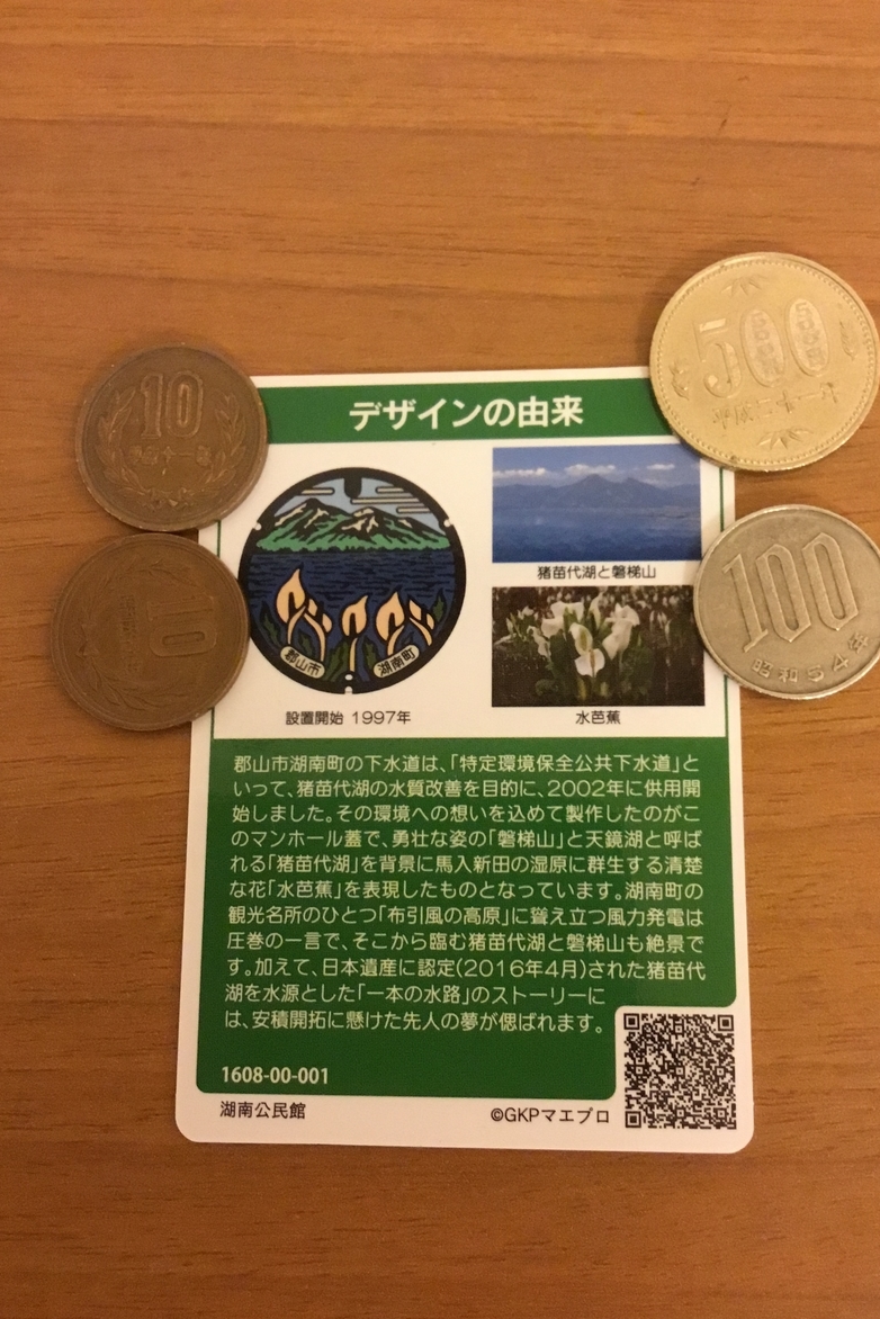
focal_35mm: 33
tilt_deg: -80.2
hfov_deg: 40.0
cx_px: 482
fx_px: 1209
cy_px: 671
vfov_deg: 57.2
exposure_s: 1/25
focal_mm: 3.3
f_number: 2.4
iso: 250
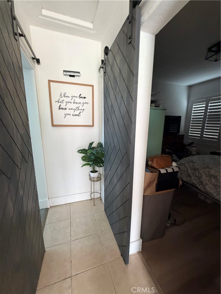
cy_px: 147
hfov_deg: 85.7
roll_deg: -3.1
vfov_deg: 102.1
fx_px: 119
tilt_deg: -13.2
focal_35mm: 14
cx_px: 110
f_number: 2.2
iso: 400
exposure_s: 1/60
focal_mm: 2.22
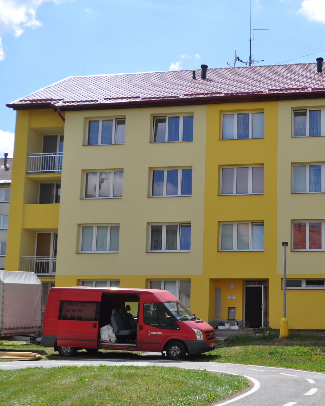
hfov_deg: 26.5
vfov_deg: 33.6
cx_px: 271
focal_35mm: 56
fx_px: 673
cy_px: 205
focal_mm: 26
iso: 200
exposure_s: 1/400
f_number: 10
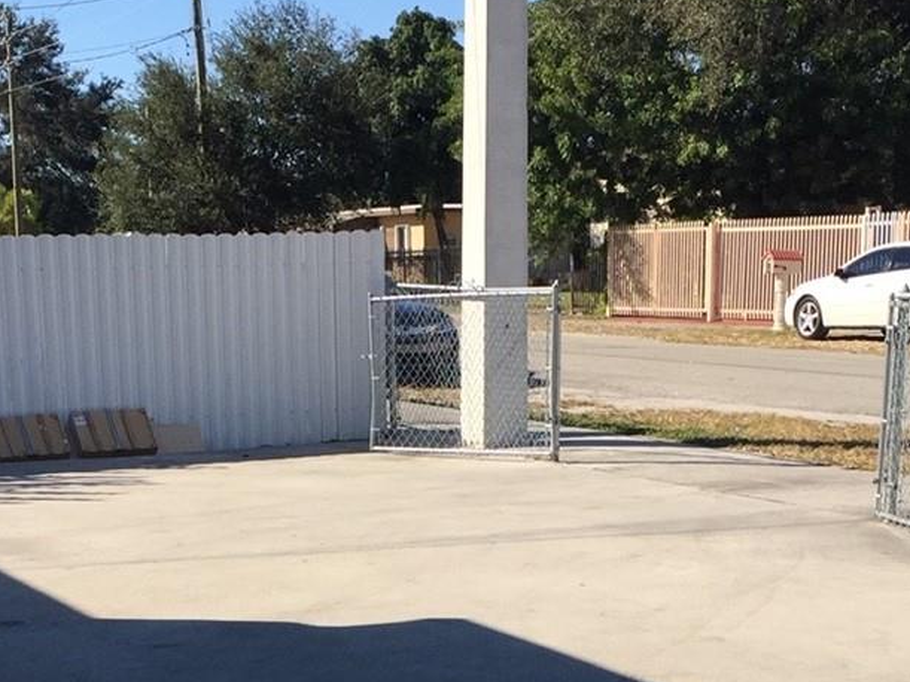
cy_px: 706
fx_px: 1998
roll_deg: +1.1
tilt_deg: -14.0
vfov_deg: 18.8
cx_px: 320
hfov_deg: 25.6
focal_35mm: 76
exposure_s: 1/1799
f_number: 2.2
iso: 32
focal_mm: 4.15
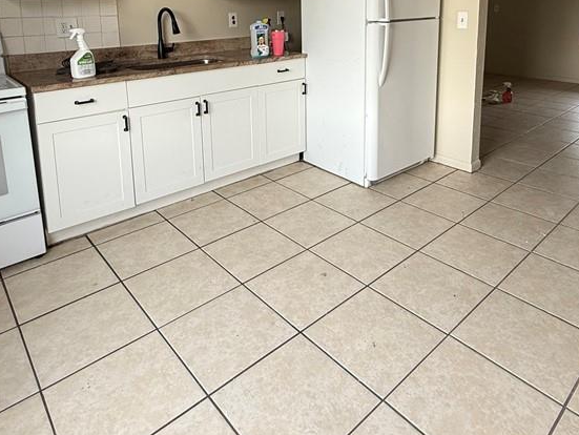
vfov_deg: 49.4
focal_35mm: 26
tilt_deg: -9.6
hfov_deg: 67.2
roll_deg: -0.5
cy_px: 75
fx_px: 435
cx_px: 309
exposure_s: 1/99
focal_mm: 2.22
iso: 125
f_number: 2.2
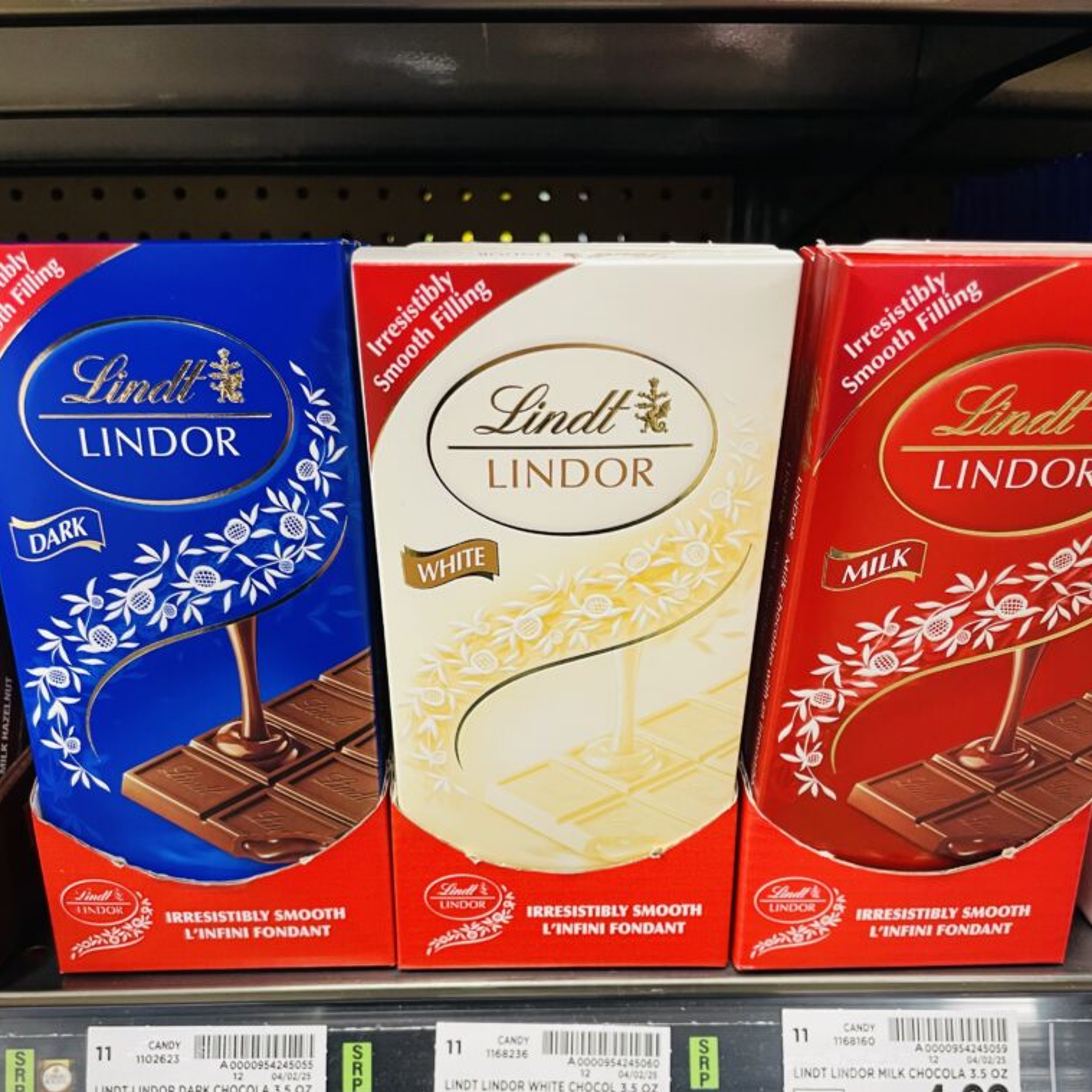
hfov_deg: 52.5
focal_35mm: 31
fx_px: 1106
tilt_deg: -22.2
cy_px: 725
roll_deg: +0.5
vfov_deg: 51.6
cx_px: 548
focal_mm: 4.2
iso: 125
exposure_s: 1/45
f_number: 1.6
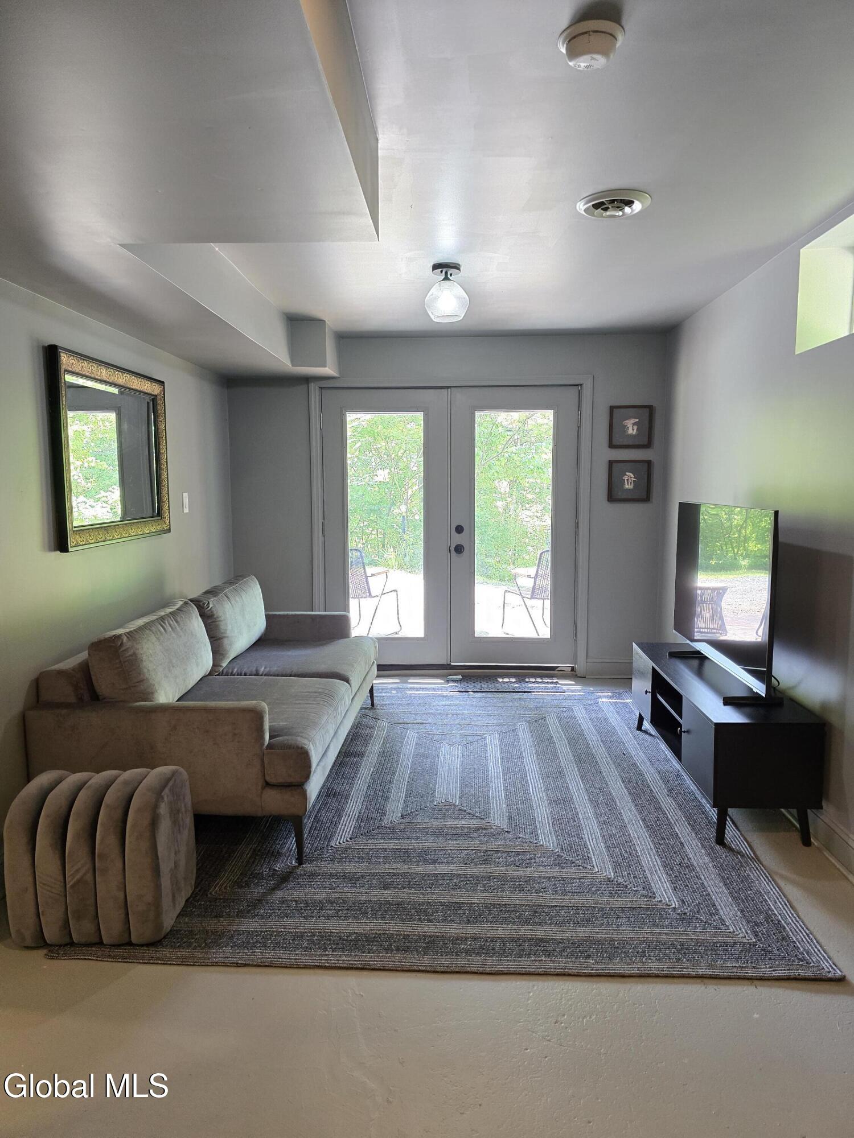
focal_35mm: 23
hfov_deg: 58.9
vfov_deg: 73.9
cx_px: 427
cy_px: 569
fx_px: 757
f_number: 1.7
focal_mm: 6.3
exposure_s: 1/120
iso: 500
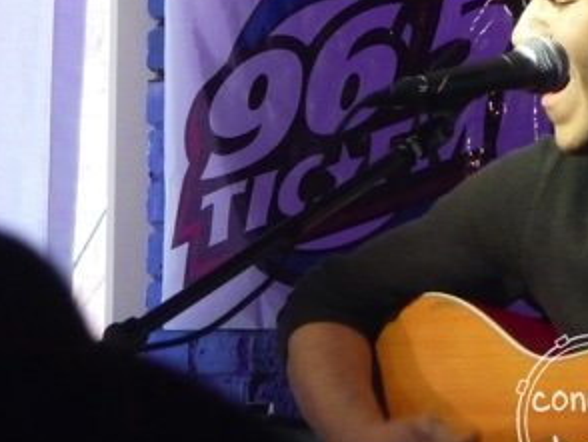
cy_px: 58
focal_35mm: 349
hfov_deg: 5.7
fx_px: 5933
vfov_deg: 4.3
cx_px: 160
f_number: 4.8
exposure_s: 1/80
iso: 800
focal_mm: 27.1
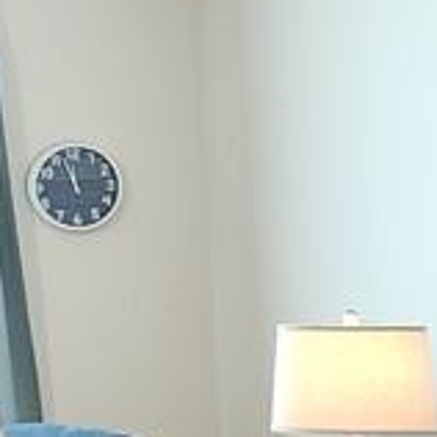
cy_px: 113
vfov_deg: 8.5
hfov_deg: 6.7
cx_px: -1294
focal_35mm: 206
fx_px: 2942
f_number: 1.8
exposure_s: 1/60
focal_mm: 6.4
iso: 500
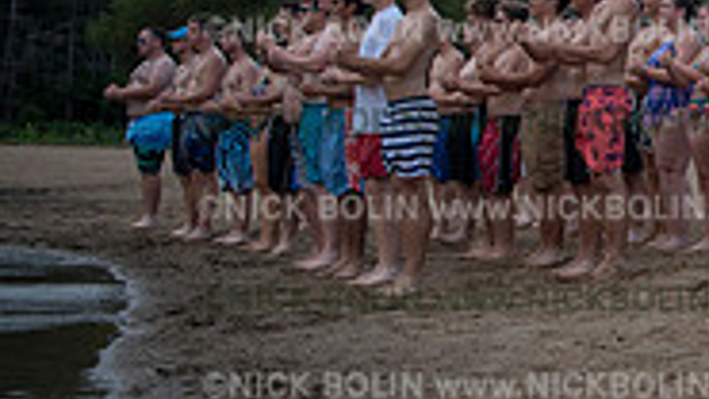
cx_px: 1096
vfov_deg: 11.5
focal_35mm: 105
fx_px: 1974
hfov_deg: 17.9
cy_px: 33
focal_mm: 32
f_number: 3.2
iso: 160
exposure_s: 1/1600
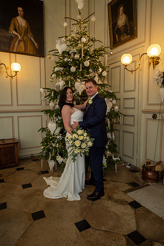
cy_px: 123
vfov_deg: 73.8
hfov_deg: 53.0
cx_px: 82
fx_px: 164
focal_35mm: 24
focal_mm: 24
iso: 400
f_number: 3.5
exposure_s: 1/80
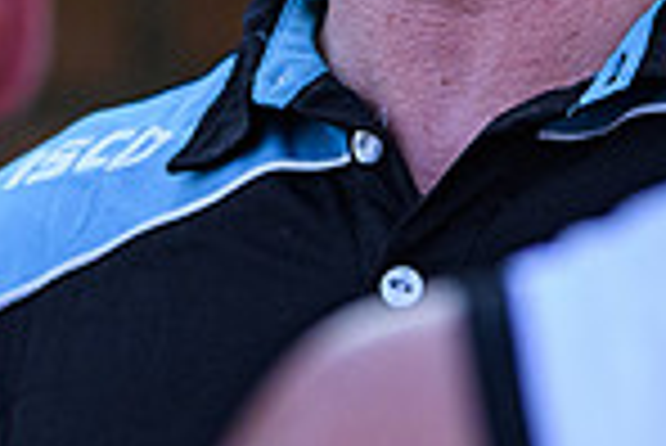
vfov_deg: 1.5
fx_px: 16925
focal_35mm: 914
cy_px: -126
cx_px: 368
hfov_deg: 2.3
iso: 720
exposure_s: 1/3200
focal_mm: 125
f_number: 2.8
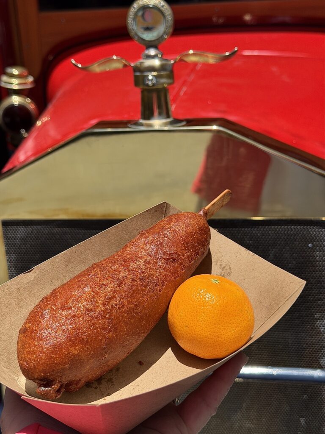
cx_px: 162
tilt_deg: -18.5
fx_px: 601
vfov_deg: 39.7
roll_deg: +2.5
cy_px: 217
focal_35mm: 48
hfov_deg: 30.3
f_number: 1.78
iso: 80
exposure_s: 1/3226
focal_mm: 6.76
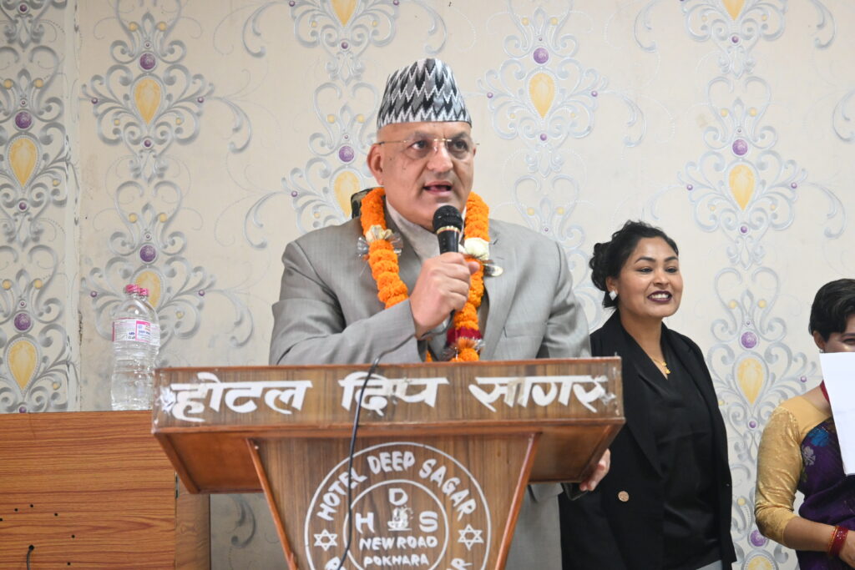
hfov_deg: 29.9
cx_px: 428
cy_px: 285
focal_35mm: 68
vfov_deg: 20.2
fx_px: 1603
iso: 3200
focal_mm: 45
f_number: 6
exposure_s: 1/80
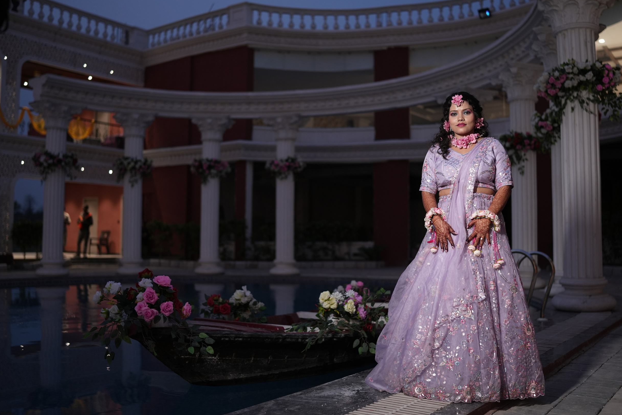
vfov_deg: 35.9
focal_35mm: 37
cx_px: 324
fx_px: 639
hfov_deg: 51.9
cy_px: 208
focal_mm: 35
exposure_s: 1/160
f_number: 1.6
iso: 400
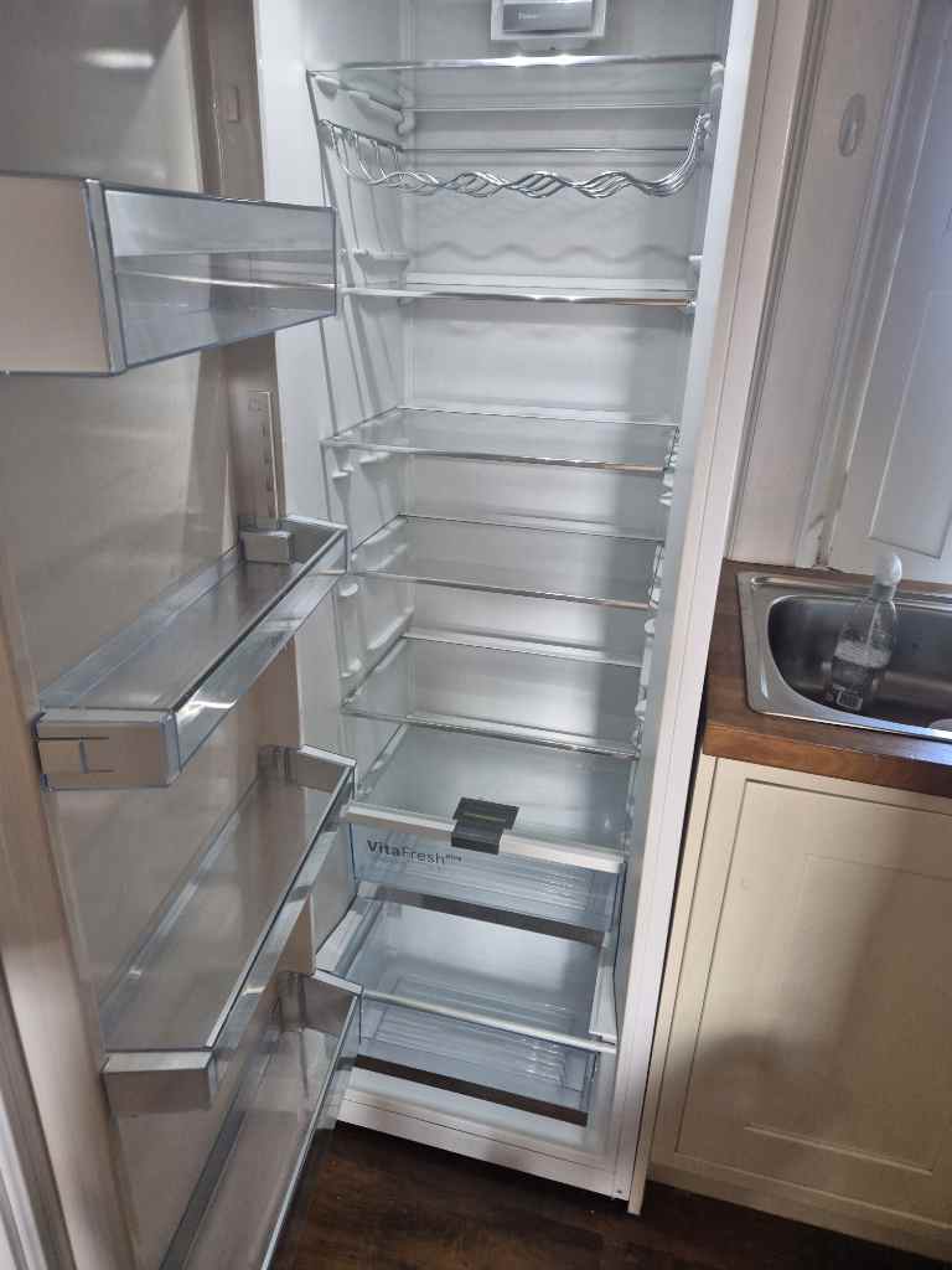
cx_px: 476
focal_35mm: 23
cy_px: 635
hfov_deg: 58.9
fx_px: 843
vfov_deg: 73.9
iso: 200
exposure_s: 1/100
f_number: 1.8
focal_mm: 5.4
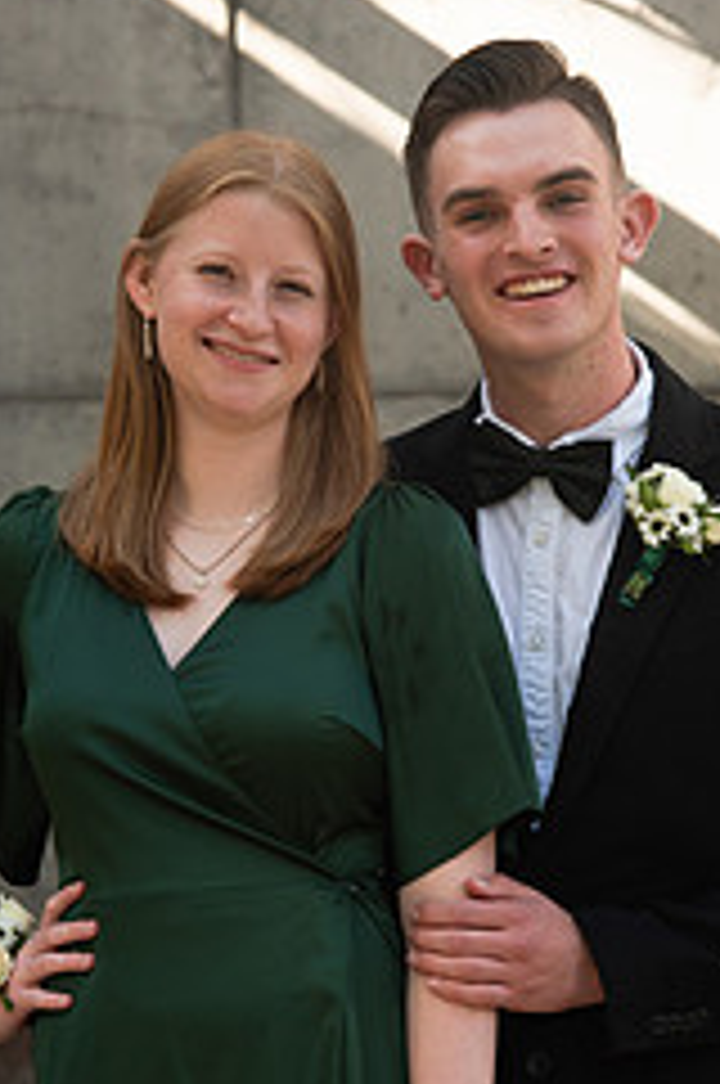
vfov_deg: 12.0
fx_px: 5174
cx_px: 374
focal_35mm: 172
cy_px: 477
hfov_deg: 8.0
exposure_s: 1/200
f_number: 5
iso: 400
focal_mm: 92
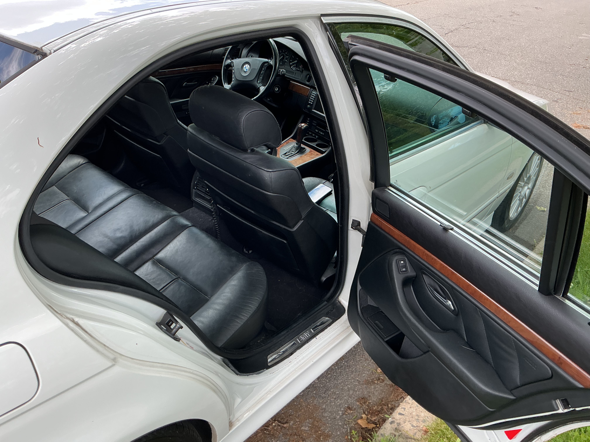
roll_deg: -3.3
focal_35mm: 29
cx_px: 295
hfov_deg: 61.7
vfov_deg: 48.2
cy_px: 221
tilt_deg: -29.6
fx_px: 494
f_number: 1.8
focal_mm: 3
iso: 16
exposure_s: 1/136
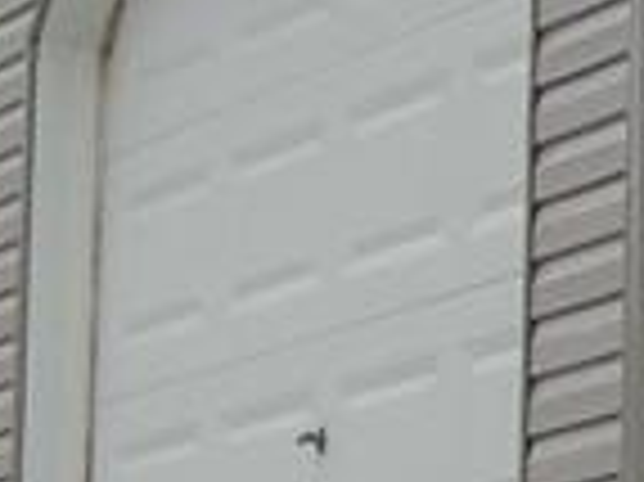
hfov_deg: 6.2
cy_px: 248
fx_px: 5853
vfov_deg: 4.7
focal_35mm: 315
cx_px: 1171
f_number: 5.6
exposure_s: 1/125
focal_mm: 27
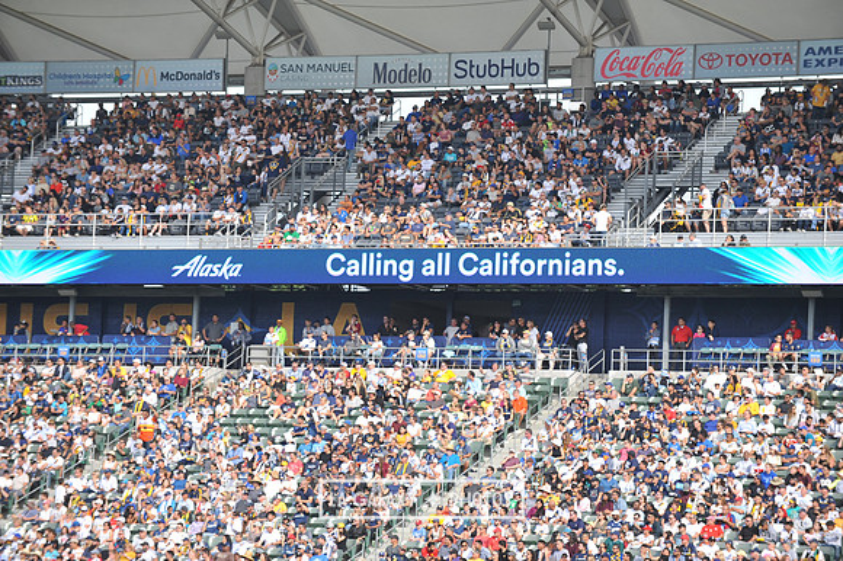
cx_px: 422
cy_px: 280
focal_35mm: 160
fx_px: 3744
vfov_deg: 8.6
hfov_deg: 12.8
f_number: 5
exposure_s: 1/1250
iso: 500
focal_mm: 160
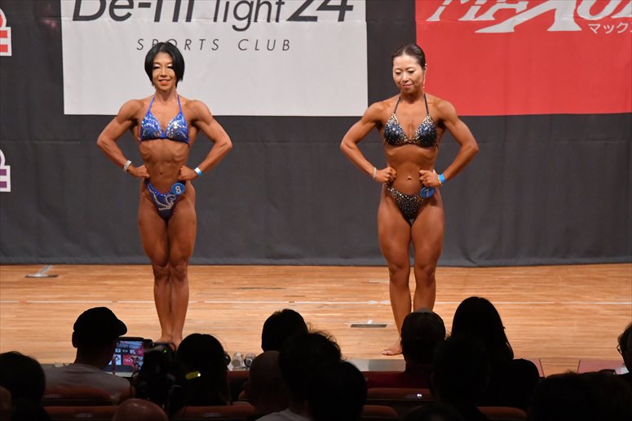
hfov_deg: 9.2
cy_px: 210
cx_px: 316
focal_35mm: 225
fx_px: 3948
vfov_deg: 6.1
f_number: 5.6
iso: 8000
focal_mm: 150
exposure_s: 1/400
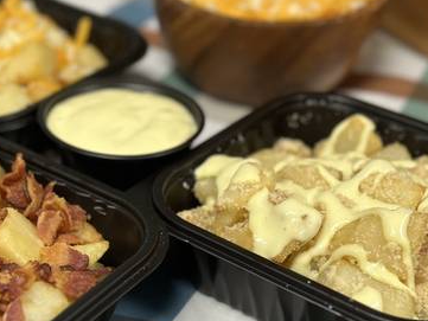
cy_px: 212
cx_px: 102
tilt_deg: -34.2
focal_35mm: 78
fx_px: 965
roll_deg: -2.9
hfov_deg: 24.7
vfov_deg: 18.9
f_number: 1.78
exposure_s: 1/60
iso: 80
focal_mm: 6.86
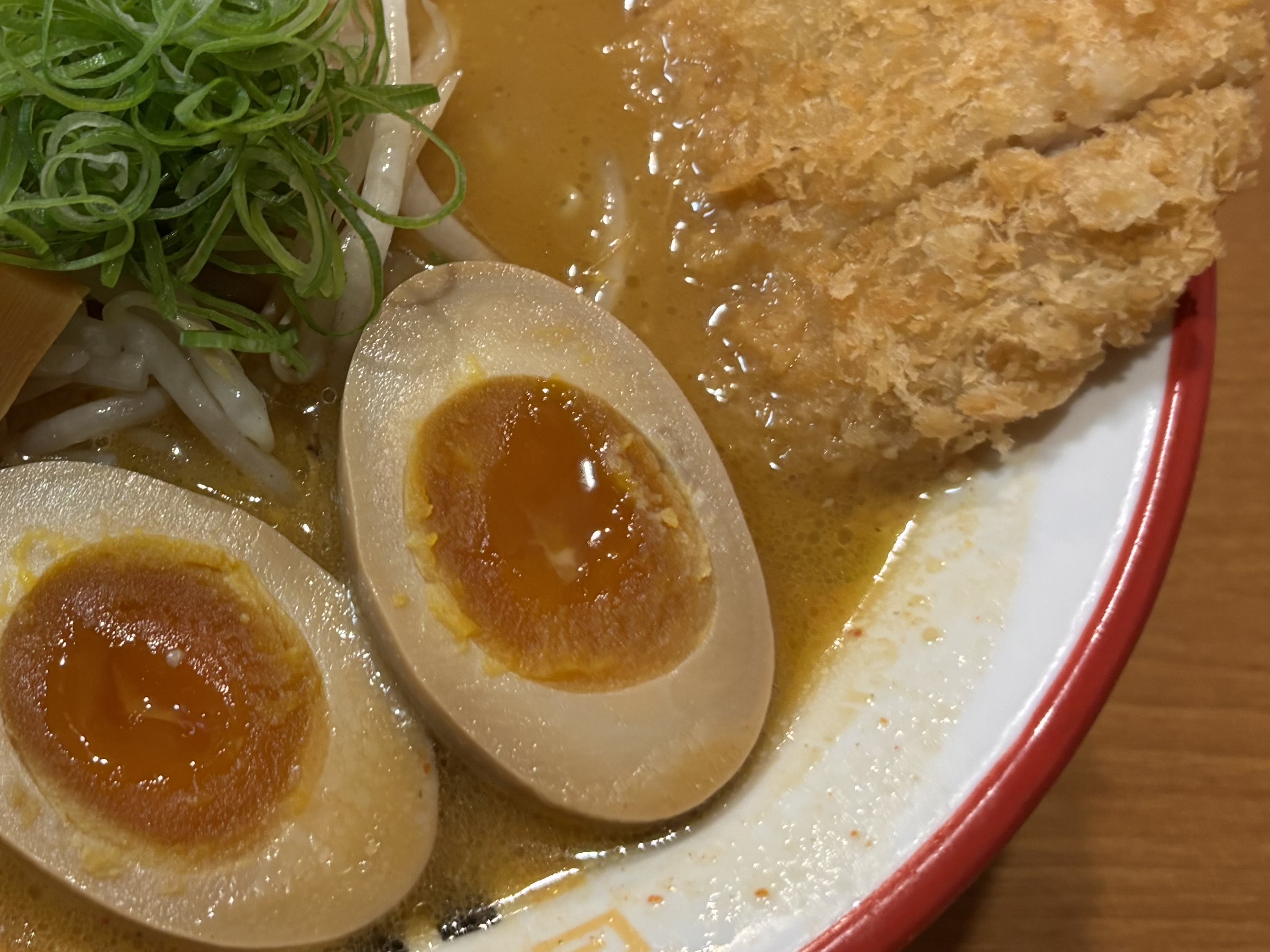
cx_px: 216
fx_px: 1981
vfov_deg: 26.7
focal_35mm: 54
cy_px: 241
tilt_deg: -59.8
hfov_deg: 34.2
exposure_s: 1/60
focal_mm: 5.96
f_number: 1.6
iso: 250
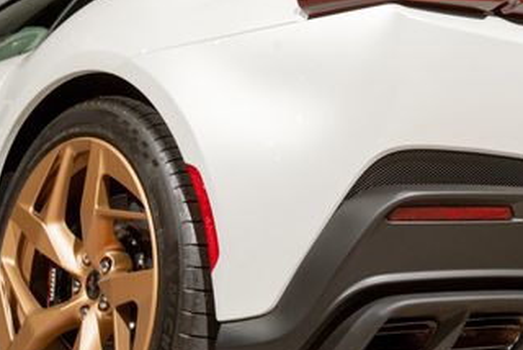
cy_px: 55
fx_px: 902
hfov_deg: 31.8
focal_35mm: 62
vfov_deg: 21.6
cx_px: 387
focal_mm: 31
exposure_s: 1/160
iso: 640
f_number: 8
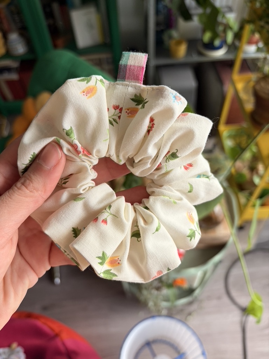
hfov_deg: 53.1
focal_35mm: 26
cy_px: 180
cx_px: 134
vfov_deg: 67.3
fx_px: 269
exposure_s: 1/121
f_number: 1.6
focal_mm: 5.96
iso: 80
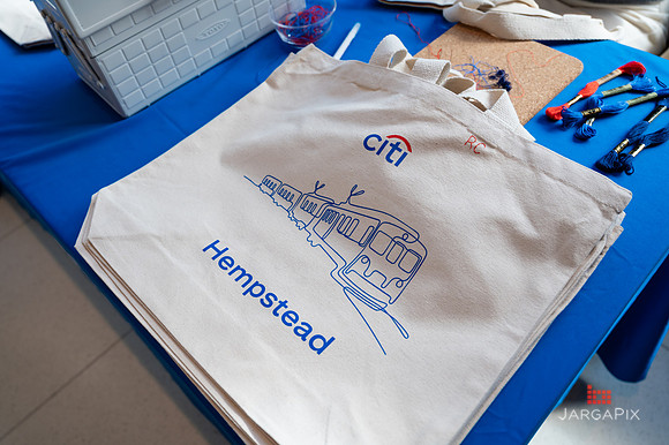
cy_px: 230
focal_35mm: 28
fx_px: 529
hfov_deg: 64.6
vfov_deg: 45.6
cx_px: 323
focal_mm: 27
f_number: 4
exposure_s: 1/400
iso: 400
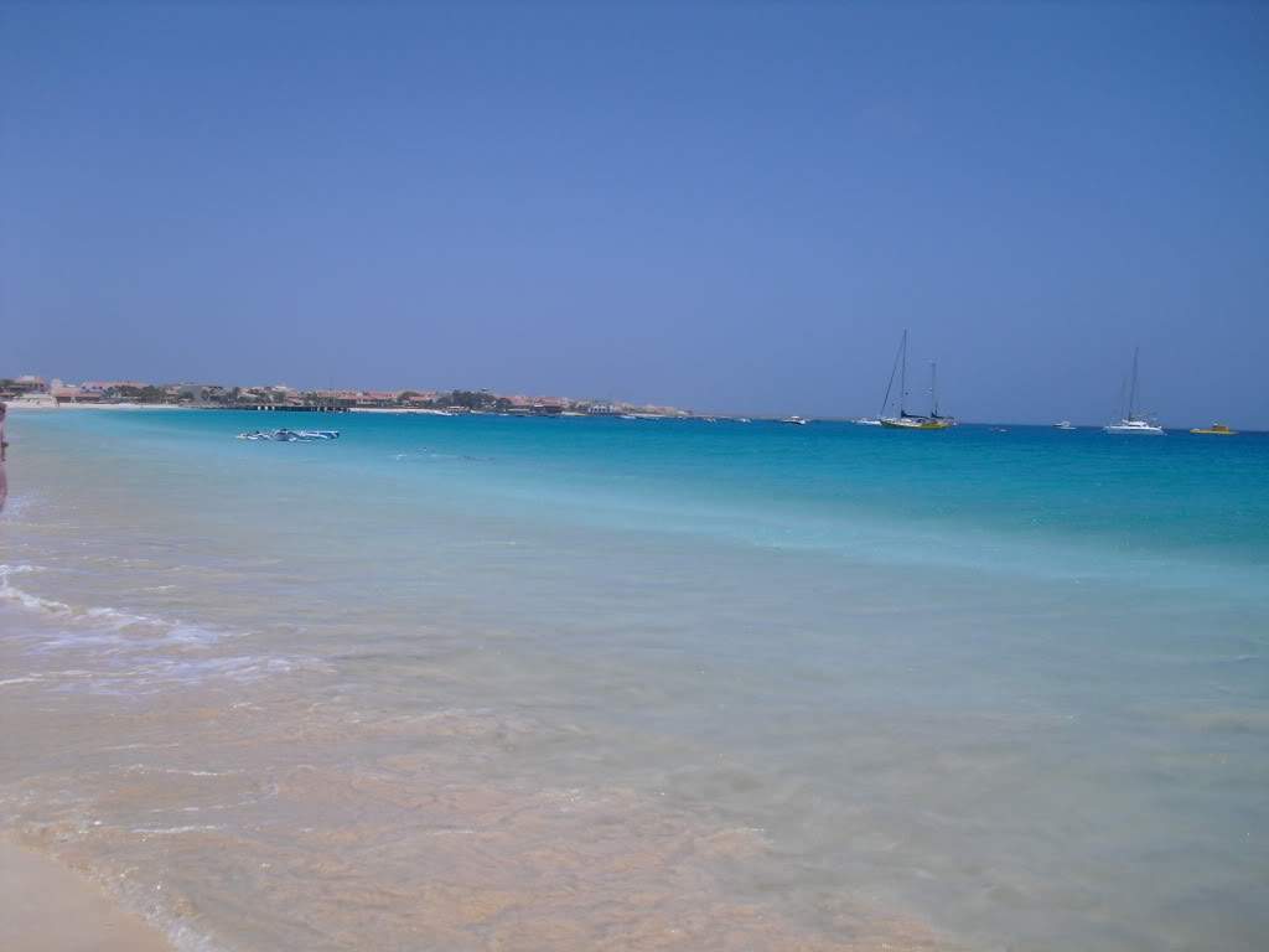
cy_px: 476
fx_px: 1320
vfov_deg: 39.7
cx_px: 634
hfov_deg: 51.4
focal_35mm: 36
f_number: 7.8
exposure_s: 1/320
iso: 64
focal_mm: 6.3
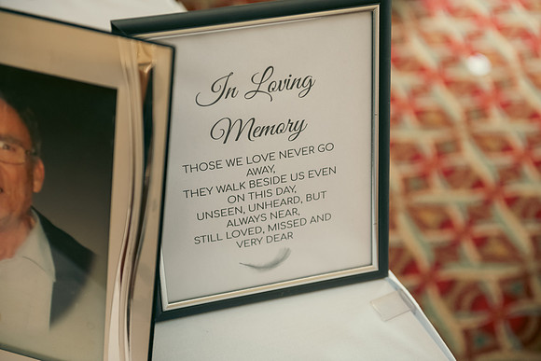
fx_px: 932
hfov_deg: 32.4
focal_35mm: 62
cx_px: 270
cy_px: 180
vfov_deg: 21.9
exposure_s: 1/160
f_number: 3.5
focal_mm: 62
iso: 800
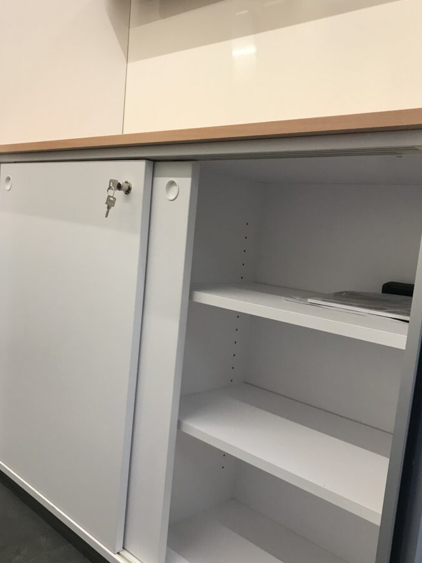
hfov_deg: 44.2
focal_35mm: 32
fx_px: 520
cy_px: 309
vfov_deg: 56.7
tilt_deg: -6.8
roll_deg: -6.6
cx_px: 214
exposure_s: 1/33
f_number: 1.8
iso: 25
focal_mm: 3.99
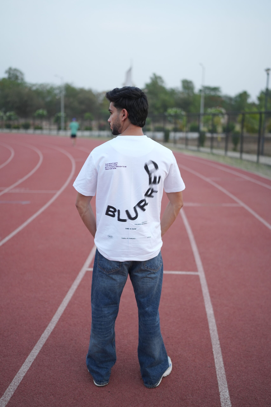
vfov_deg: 54.4
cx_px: 136
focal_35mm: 35
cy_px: 204
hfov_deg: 37.9
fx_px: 395
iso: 800
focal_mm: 35
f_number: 1.4
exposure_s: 1/1000
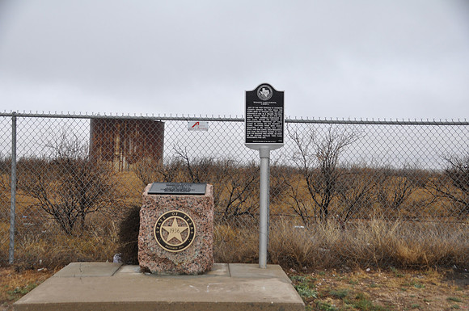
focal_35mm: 48
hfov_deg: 41.2
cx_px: 234
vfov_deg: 28.0
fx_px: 624
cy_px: 156
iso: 360
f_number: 5.6
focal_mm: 32
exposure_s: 1/125
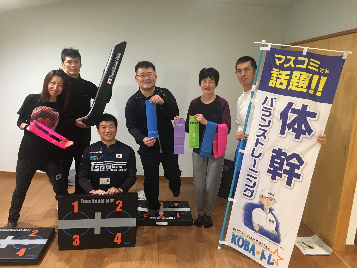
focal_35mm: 29
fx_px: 299
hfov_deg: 61.7
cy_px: 134
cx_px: 178
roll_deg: -4.2
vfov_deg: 48.2
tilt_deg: -10.4
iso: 200
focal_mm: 4.15
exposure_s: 1/15
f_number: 2.2
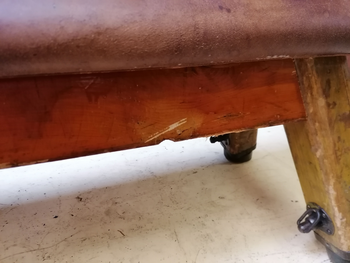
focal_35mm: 27
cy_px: 132
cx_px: 175
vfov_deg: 51.4
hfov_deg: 65.3
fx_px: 273
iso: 640
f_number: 1.8
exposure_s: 1/33.3
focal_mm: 4.75
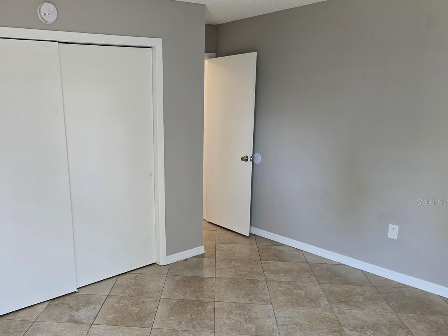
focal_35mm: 31
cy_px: 202
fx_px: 401
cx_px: 151
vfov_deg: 45.2
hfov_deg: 57.1
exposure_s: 1/120
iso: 320
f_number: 1.7
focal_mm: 6.3
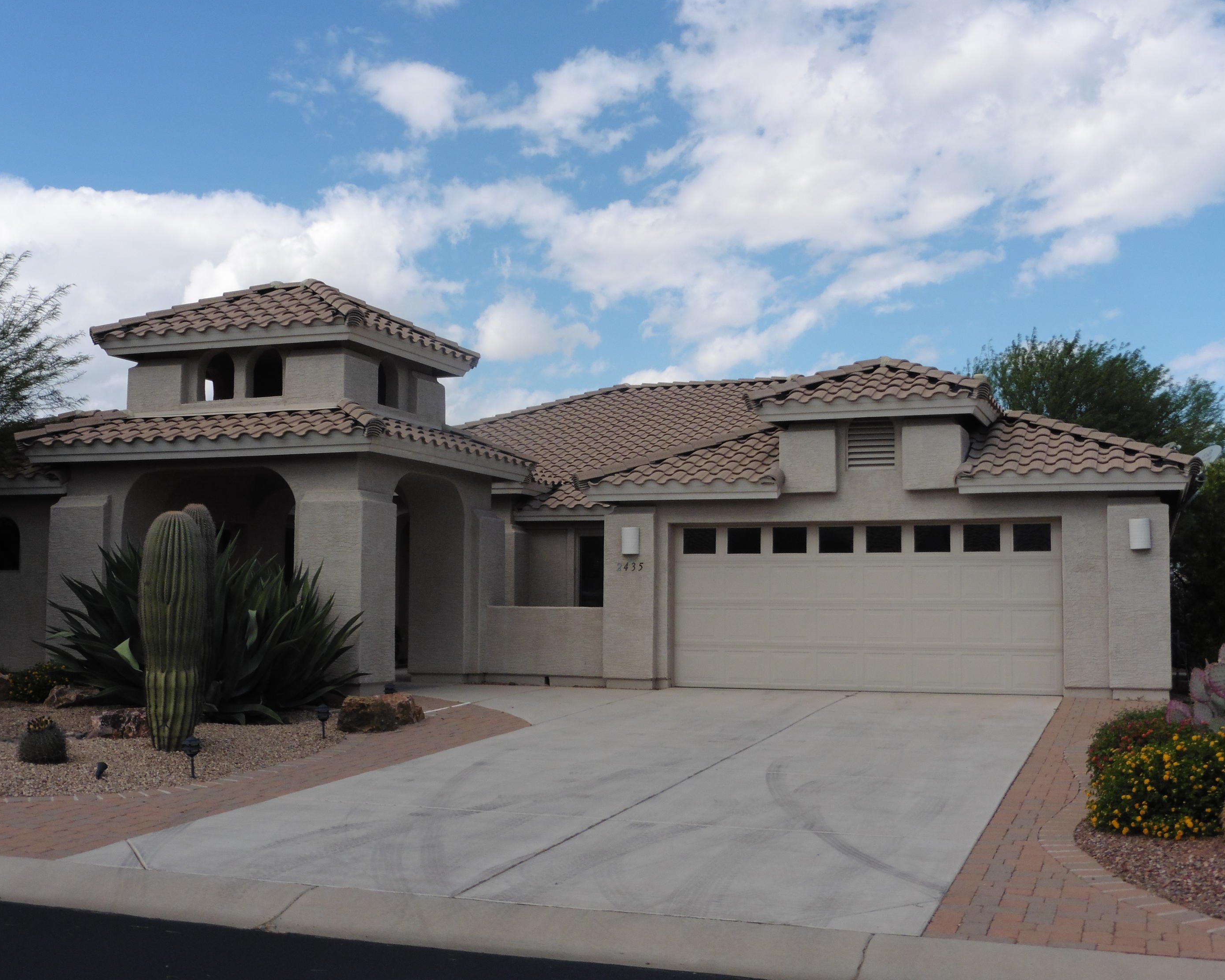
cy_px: 490
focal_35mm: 41
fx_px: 1486
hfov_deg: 44.8
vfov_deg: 36.5
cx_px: 600
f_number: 5
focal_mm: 6.9
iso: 100
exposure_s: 1/1000
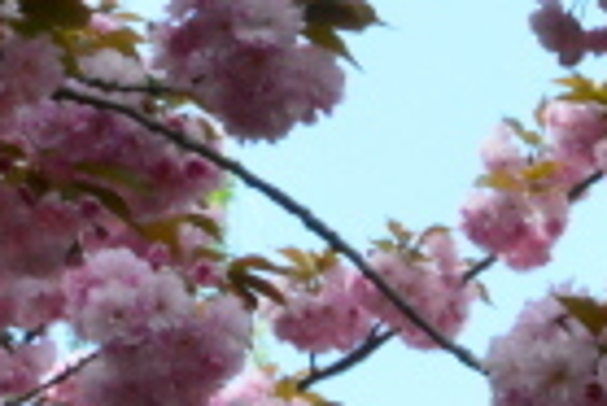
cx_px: 1288
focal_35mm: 232
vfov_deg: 5.9
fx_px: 3910
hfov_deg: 8.4
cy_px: 648
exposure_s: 1/250
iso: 3200
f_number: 22
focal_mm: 21
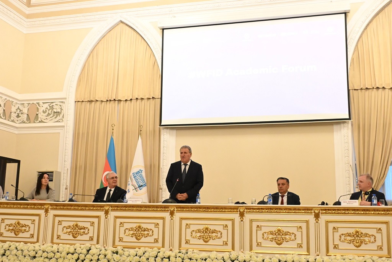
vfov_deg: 32.0
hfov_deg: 46.4
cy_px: 131
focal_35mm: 42
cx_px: 196
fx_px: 458
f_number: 5.6
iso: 6400
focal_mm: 28
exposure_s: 1/80.6
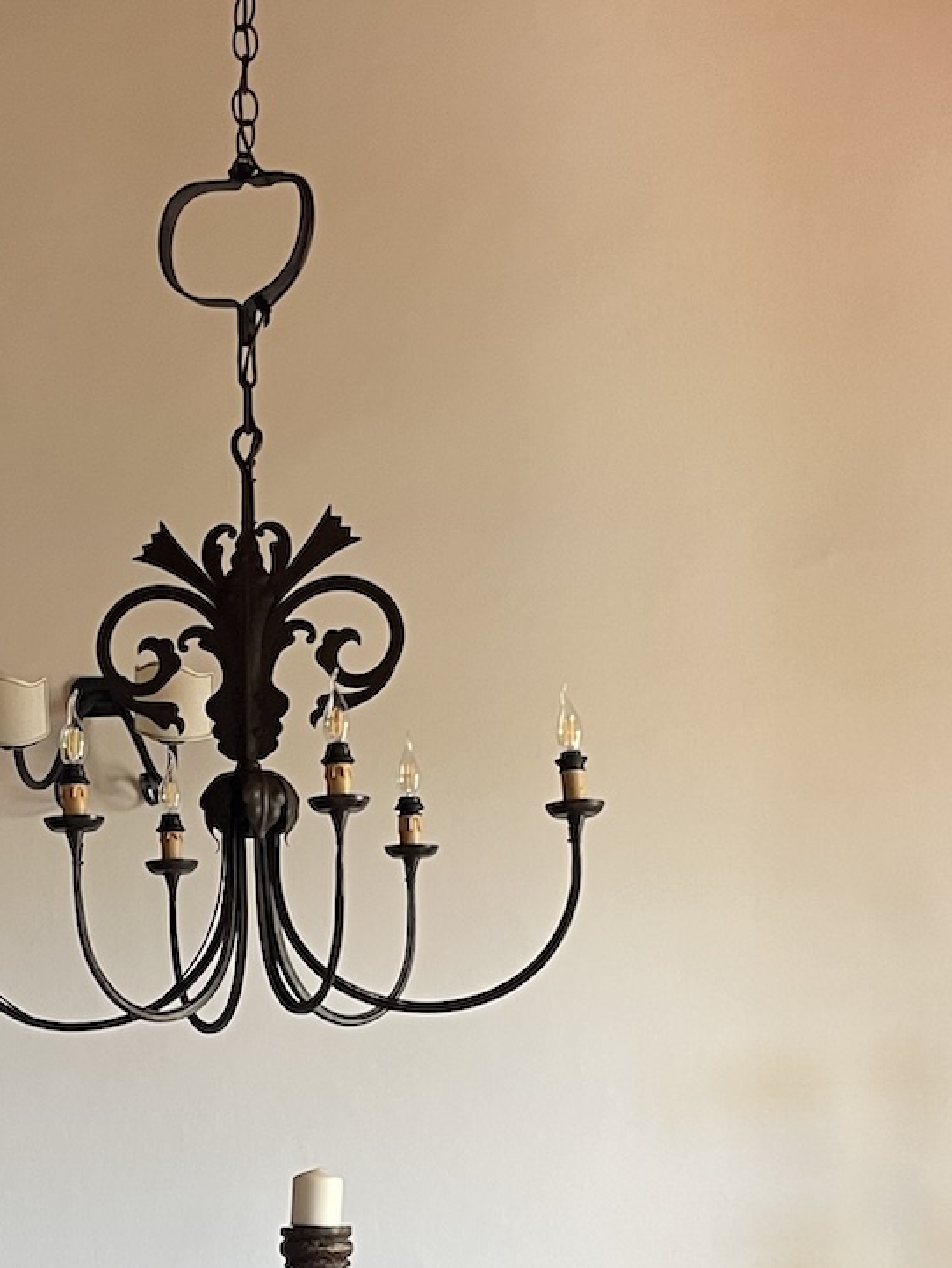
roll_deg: +0.6
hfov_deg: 20.3
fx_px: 2639
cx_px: 220
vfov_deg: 26.2
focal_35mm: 72
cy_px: 1124
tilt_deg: +0.9
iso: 100
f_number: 1.6
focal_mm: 4.2
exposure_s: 1/50
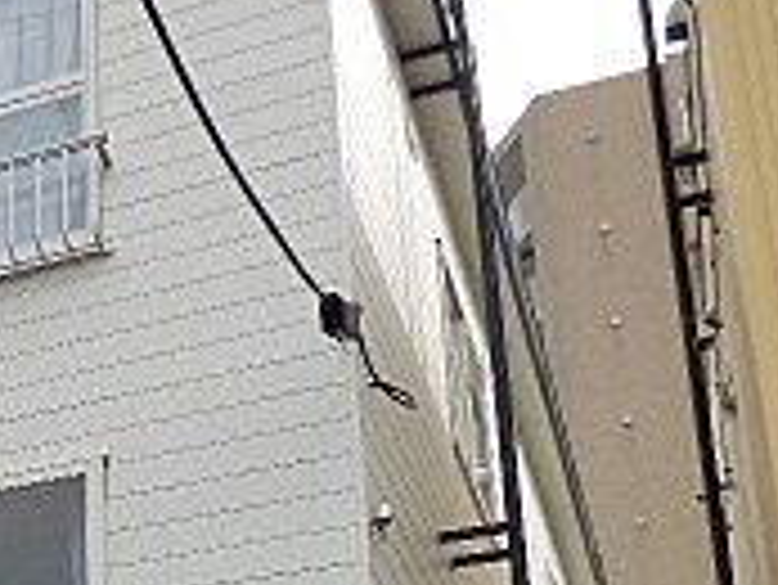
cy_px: 729
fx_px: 1664
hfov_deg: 23.6
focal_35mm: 74
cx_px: -198
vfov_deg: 18.7
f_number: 2.8
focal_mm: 3.58
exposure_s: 1/1000
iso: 160
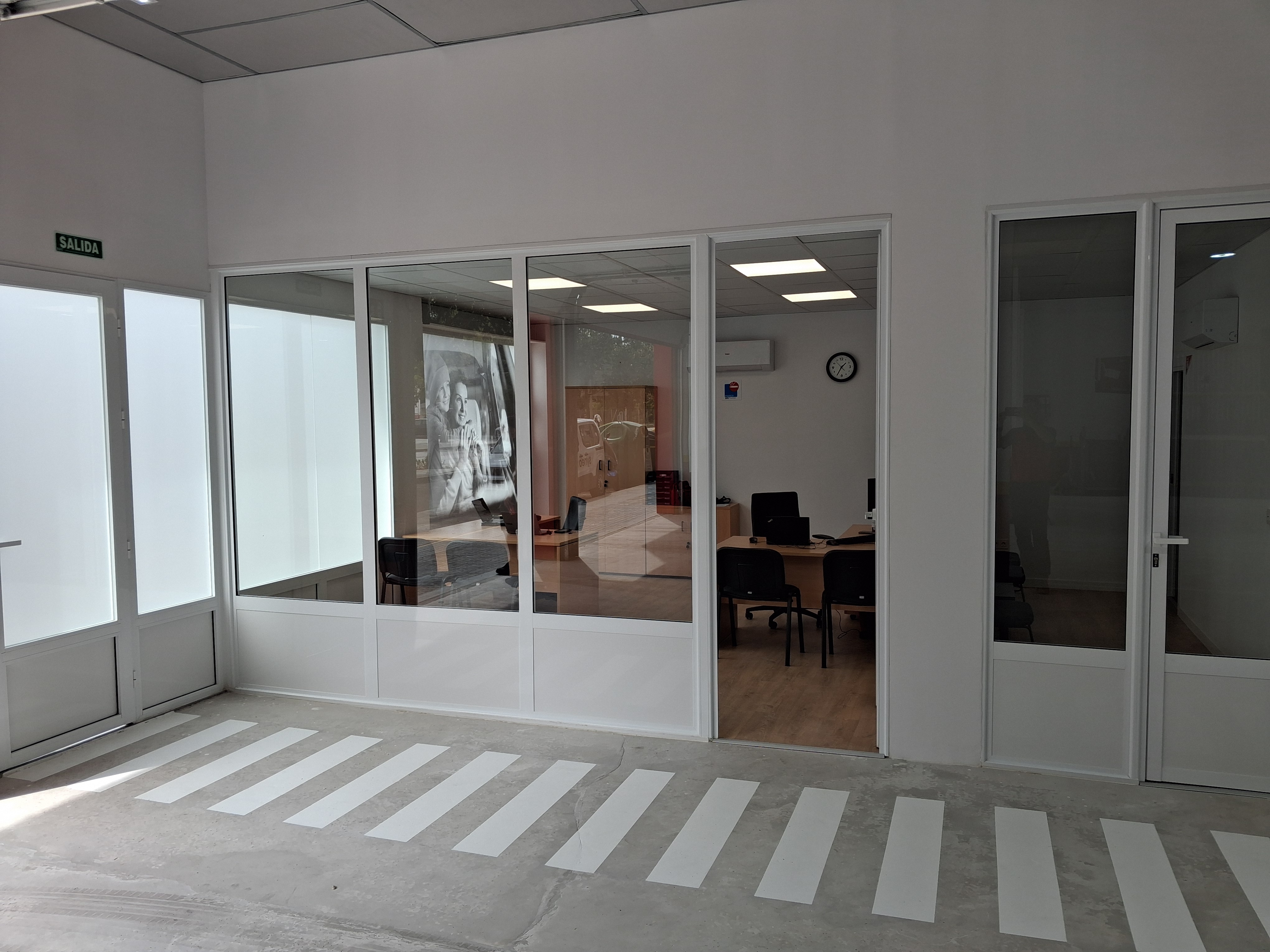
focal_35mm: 27
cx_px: 635
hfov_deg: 65.3
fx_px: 991
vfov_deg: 51.4
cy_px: 476
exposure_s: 1/113
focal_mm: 4
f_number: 1.8
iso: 25
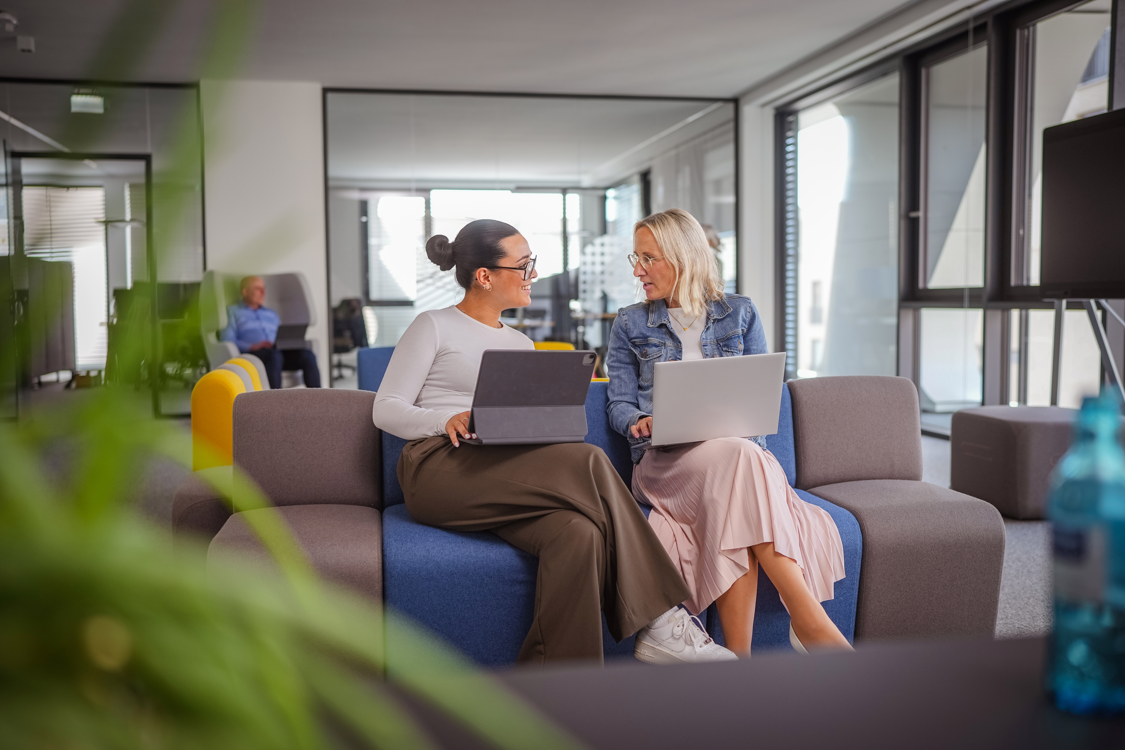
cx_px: 562
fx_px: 1094
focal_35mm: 35
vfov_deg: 37.9
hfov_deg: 54.4
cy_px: 375
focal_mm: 35
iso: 250
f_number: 1.8
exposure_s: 1/500
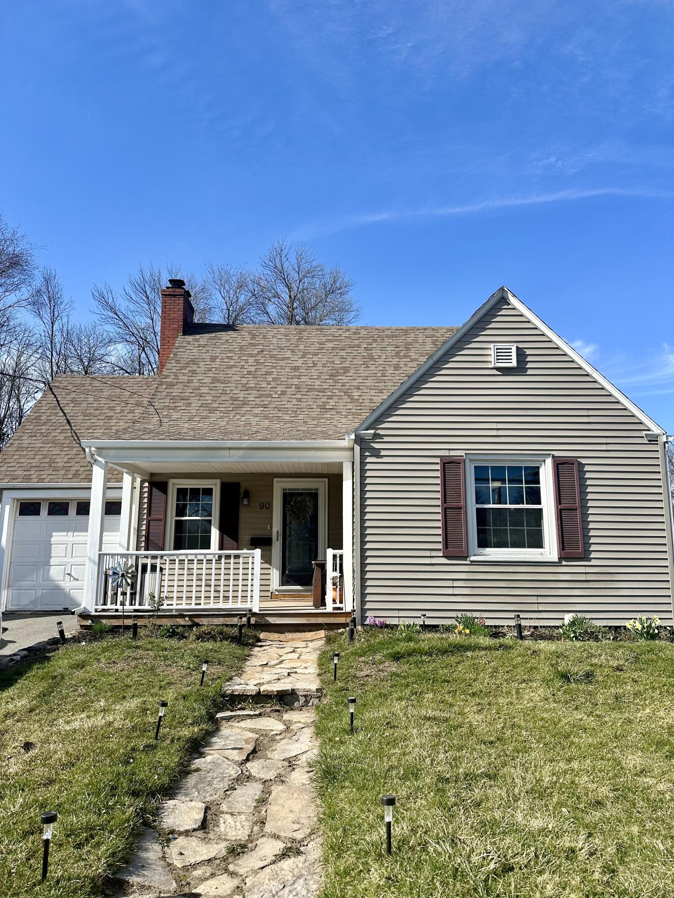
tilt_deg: +9.9
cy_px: 449
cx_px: 337
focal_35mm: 24
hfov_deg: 56.8
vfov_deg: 71.6
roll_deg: -0.8
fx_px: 623
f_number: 1.78
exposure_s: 1/3861
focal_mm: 6.86
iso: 80
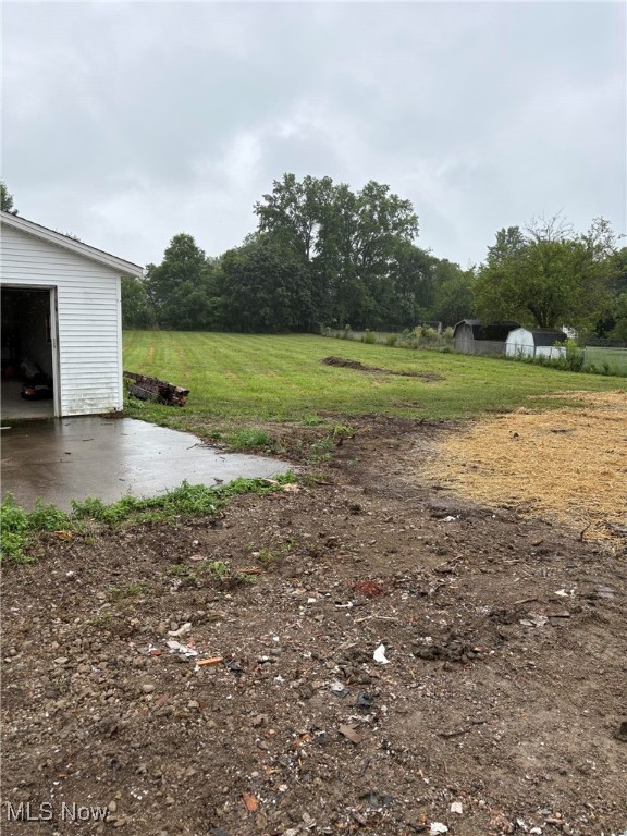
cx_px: 314
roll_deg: -1.2
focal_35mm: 26
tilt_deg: -8.7
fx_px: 628
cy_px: 418
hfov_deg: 53.1
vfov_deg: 67.3
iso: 50
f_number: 1.6
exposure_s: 1/830
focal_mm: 5.96
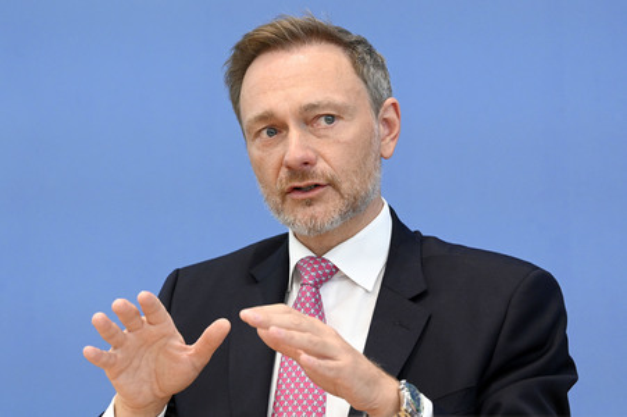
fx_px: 2349
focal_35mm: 135
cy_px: 208
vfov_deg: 10.1
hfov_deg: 15.2
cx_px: 314
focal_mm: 135
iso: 5000
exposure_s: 1/640
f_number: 6.3
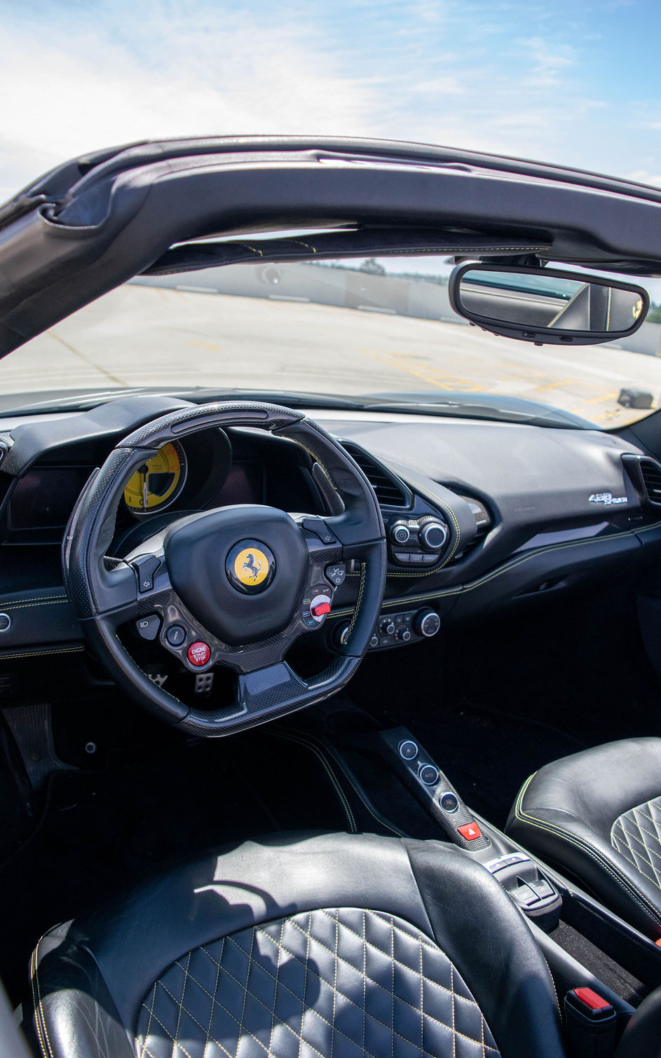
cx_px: 348
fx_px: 808
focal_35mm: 28
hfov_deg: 44.5
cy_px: 528
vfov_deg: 66.5
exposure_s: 1/1250
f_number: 4.5
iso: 400
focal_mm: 18
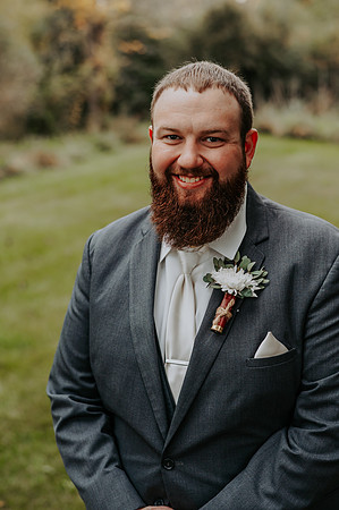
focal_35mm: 58
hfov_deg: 23.3
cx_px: 170
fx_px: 821
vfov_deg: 34.5
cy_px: 255
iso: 500
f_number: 2.8
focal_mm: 58
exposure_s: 1/1000
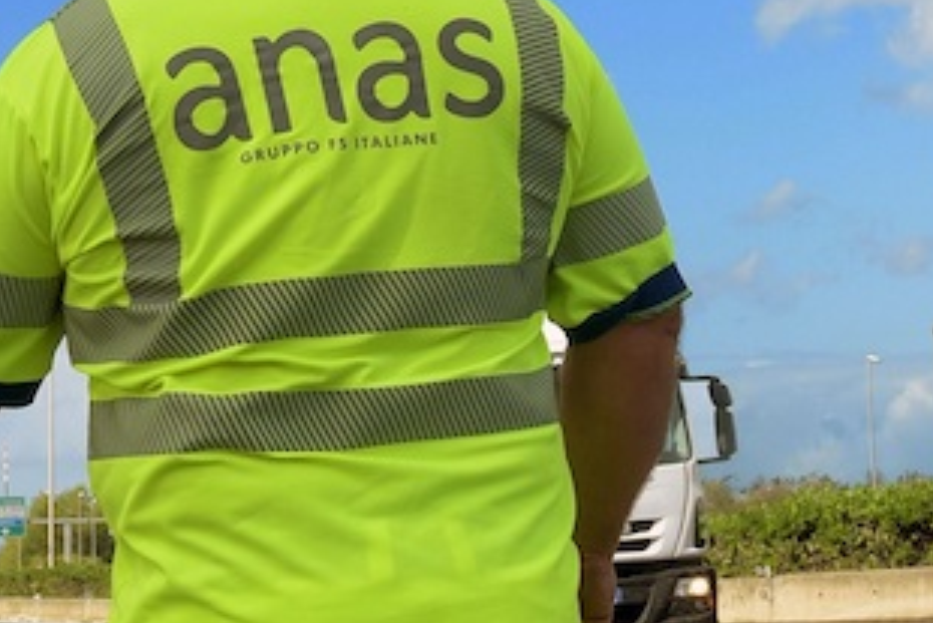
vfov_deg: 19.1
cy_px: 35
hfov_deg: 28.8
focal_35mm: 70
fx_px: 1815
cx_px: 470
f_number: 13
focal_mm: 31
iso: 1000
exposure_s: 1/500
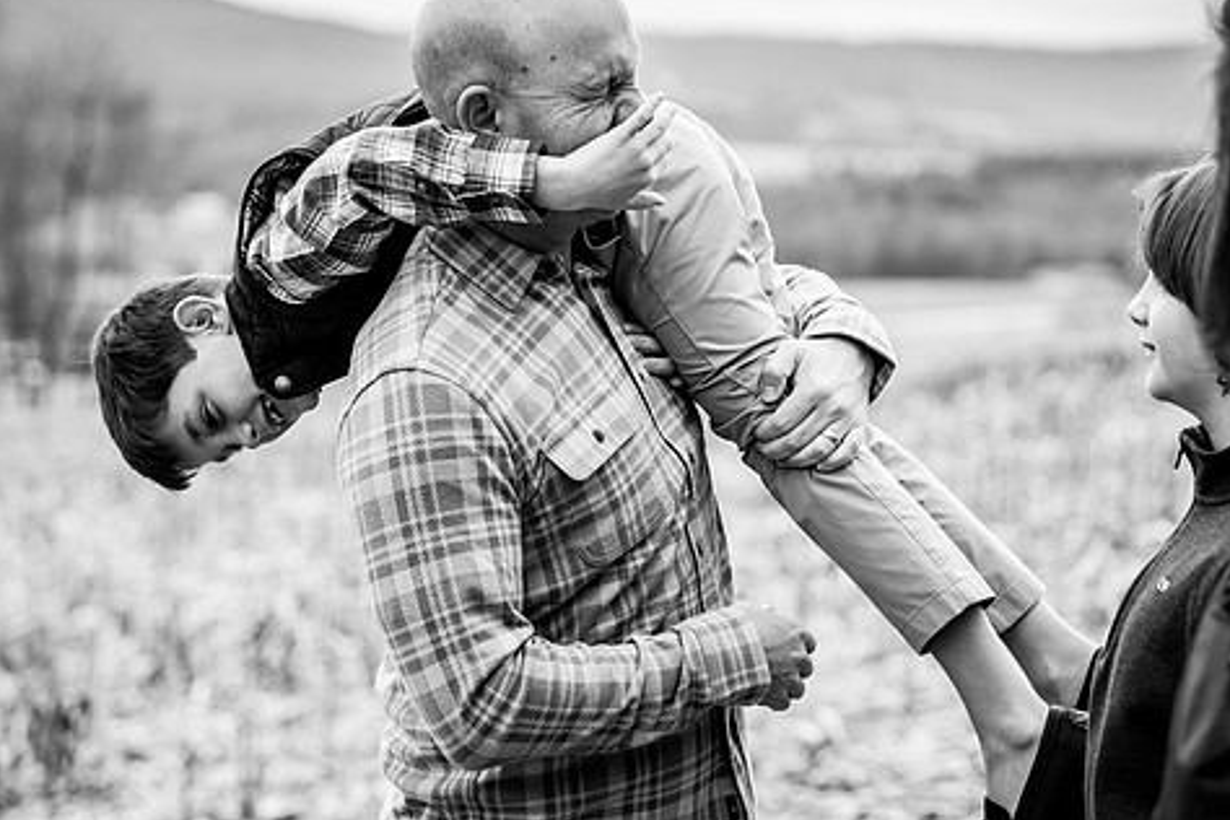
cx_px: 555
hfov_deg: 19.6
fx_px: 3553
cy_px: 401
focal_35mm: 104
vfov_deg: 13.2
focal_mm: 85
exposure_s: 1/800
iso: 320
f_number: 3.2
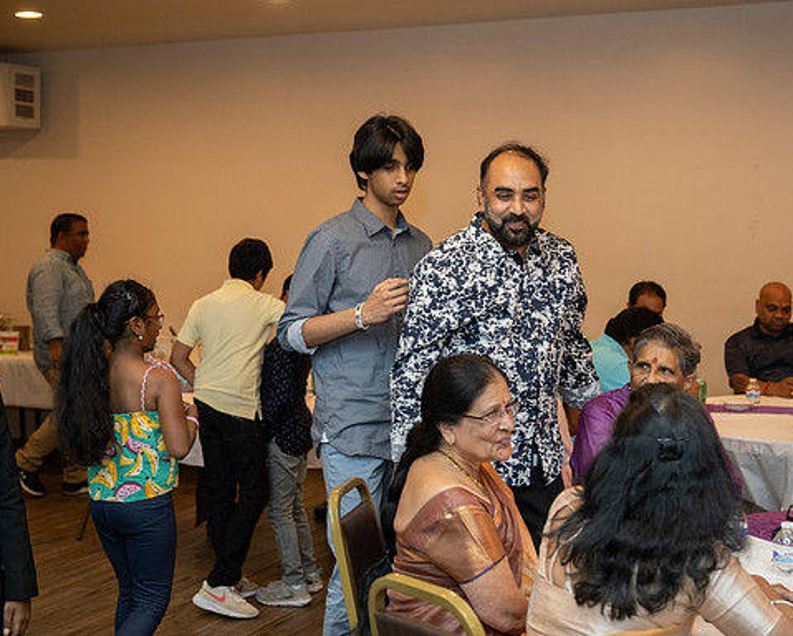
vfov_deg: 28.1
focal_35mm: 54
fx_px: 1268
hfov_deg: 34.6
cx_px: 473
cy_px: 317
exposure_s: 1/160
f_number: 3.5
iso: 1000
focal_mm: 47
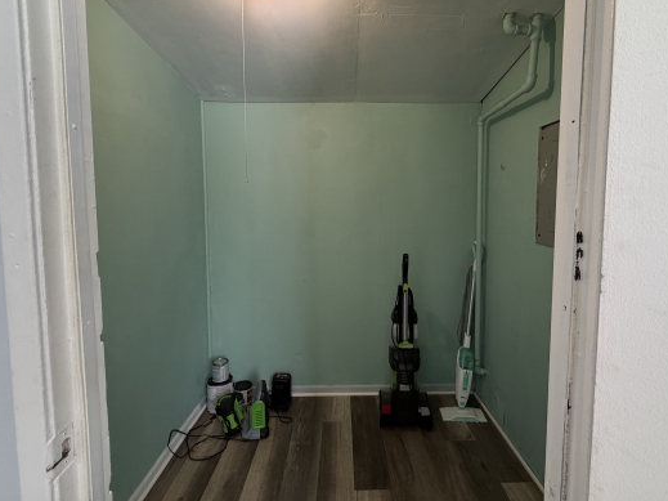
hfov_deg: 87.7
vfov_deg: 71.4
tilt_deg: -4.2
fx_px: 347
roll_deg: +0.6
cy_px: 227
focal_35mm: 18
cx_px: 353
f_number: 2.2
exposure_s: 1/120
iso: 250
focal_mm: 2.22
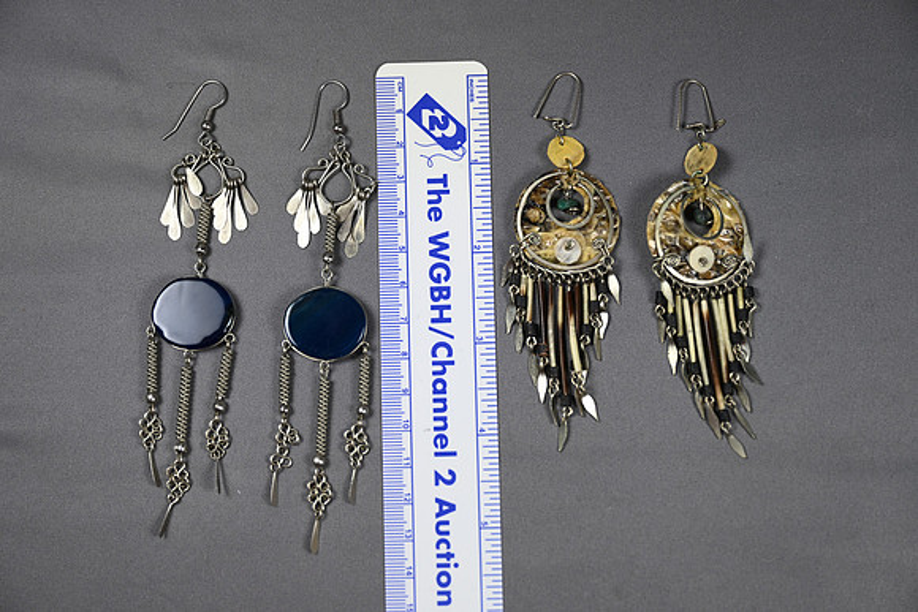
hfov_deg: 35.0
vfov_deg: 23.8
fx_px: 1454
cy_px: 306
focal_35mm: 57
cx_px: 459
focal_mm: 57
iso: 400
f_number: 4
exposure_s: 1/250
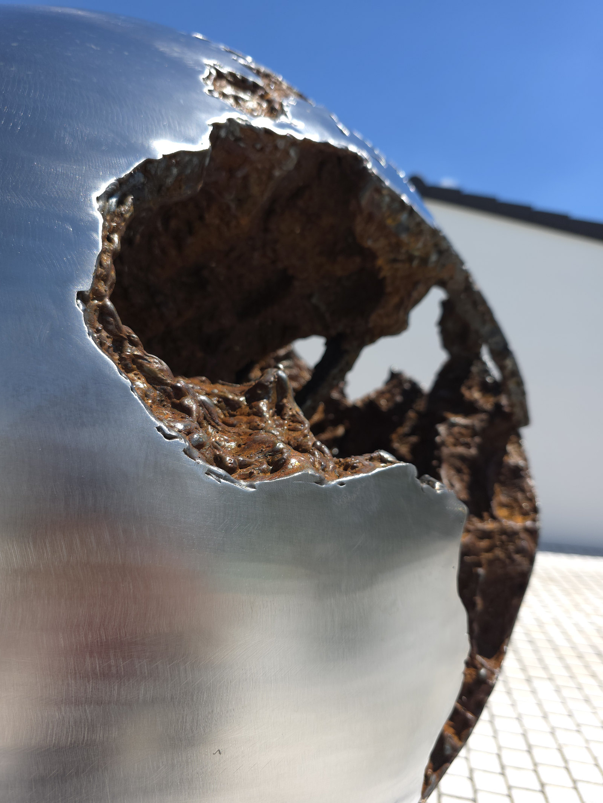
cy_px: 402
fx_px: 534
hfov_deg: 58.9
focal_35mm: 23
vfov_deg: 73.9
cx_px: 302
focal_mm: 6.3
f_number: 1.7
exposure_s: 1/453
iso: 12
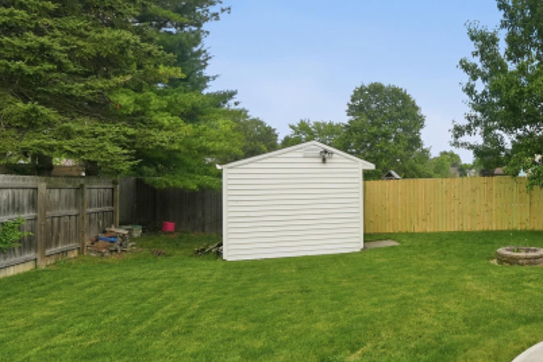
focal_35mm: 28
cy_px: 189
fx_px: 422
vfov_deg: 46.4
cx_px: 473
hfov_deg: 57.7
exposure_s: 1/640
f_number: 4
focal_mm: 10
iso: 200
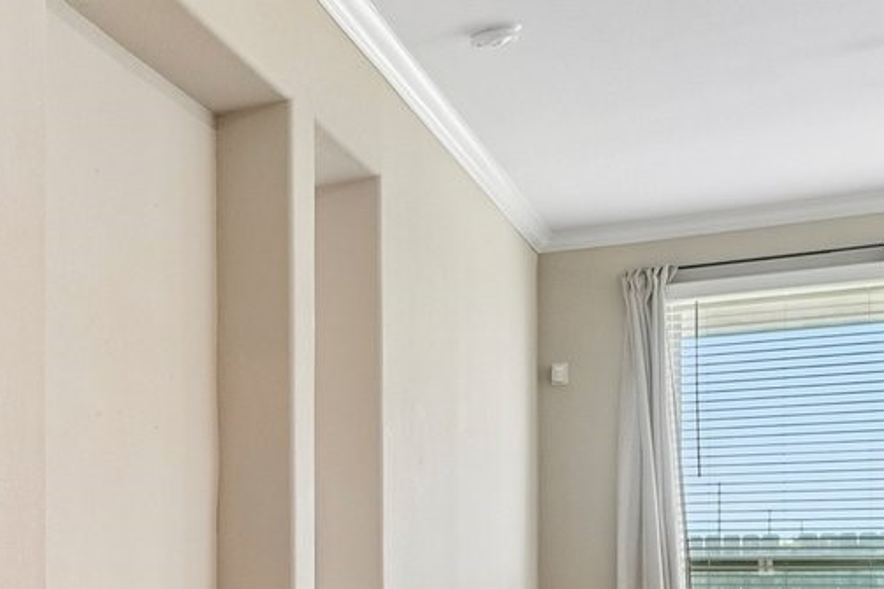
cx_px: -685
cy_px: 609
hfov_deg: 22.2
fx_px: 1399
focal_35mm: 57
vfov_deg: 22.7
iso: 500
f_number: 8
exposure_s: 1/13
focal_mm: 14
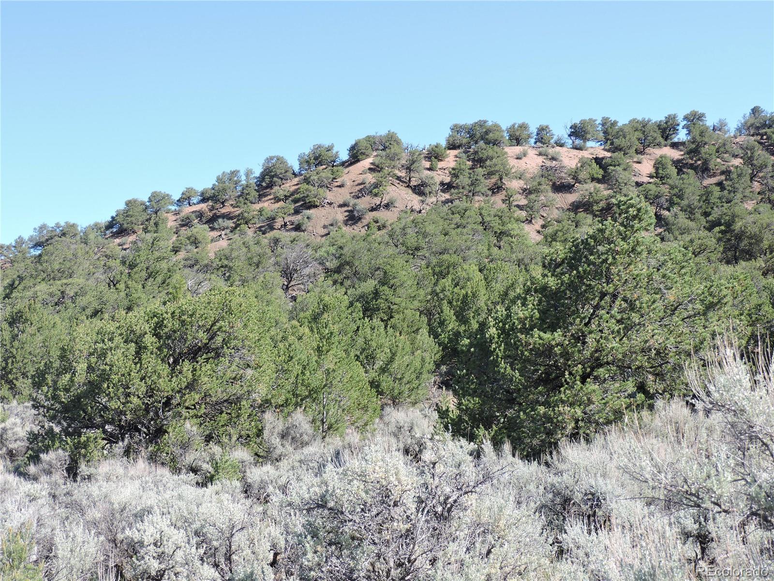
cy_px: 290
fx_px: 1230
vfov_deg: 26.6
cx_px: 387
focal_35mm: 55
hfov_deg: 34.9
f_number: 3.7
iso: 100
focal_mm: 9.8
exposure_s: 1/320
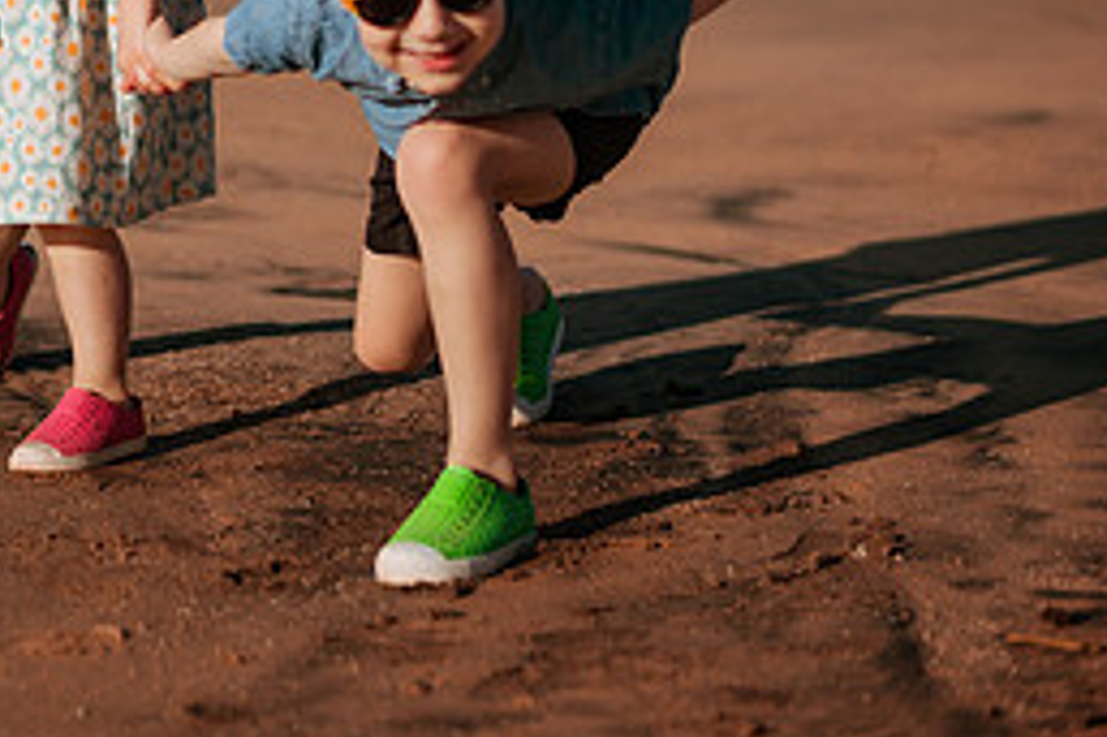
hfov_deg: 15.3
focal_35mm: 131
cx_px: -30
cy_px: -62
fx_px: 4026
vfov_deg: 10.3
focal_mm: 58
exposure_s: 1/8000
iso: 50
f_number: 2
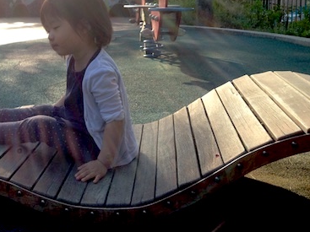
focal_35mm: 54
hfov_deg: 34.9
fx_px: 483
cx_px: 84
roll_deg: +0.1
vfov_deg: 26.6
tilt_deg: -5.5
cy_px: 51
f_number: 2.4
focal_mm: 4.12
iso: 50
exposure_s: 1/390
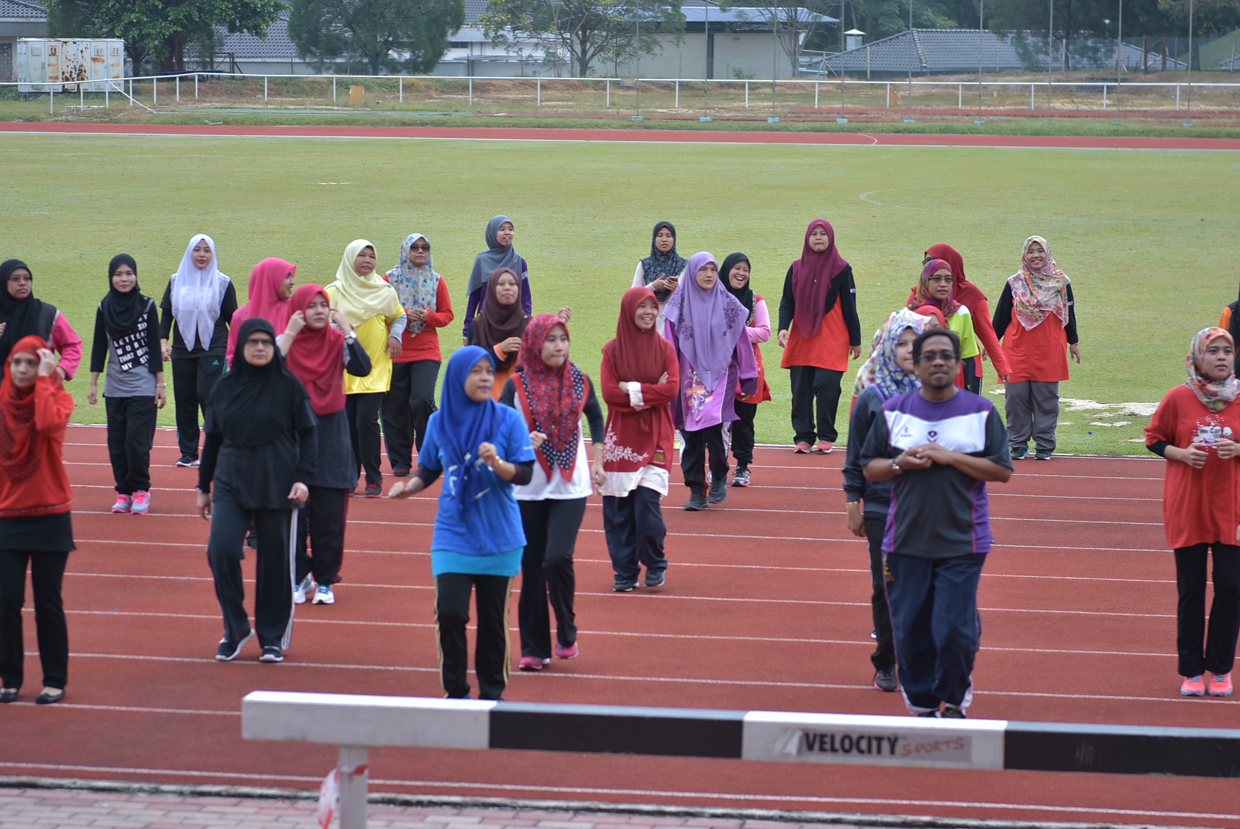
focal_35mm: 105
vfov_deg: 13.1
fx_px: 3619
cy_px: 414
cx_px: 620
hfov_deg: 19.4
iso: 100
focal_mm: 70
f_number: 2.8
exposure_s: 1/200
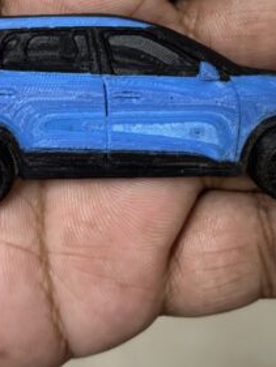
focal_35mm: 74
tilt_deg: -71.8
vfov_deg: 25.9
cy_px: 82
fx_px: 786
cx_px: 127
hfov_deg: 19.9
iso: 400
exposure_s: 1/50
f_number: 1.6
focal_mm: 5.96
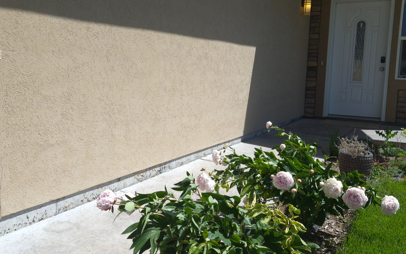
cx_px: 190
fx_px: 420
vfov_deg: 33.6
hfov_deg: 51.5
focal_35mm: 38
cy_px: 118
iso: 50
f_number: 1.8
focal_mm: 5.4
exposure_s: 1/2264
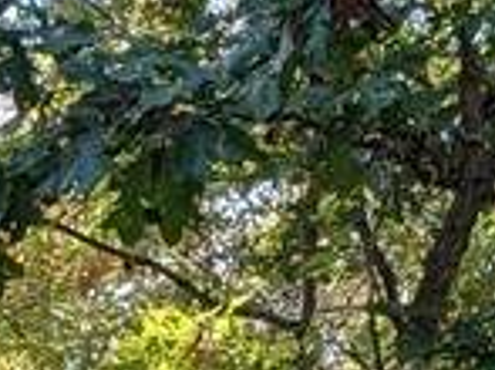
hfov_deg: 11.2
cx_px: -318
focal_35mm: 167
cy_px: 1127
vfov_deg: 7.7
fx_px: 2386
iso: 25
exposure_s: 1/234
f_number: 1.68
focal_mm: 6.9
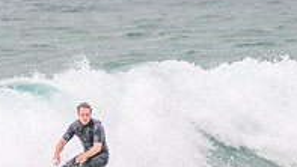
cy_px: 119
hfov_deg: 1.3
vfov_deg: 0.7
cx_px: 87
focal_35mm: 1701
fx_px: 13401
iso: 200
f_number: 5.6
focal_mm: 400
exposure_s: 1/2000
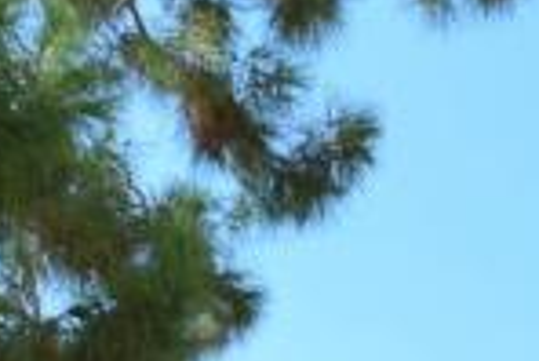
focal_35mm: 210
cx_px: 874
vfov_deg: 6.0
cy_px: 1130
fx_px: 3147
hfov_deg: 9.4
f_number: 14
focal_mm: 18
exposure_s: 1/60
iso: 200
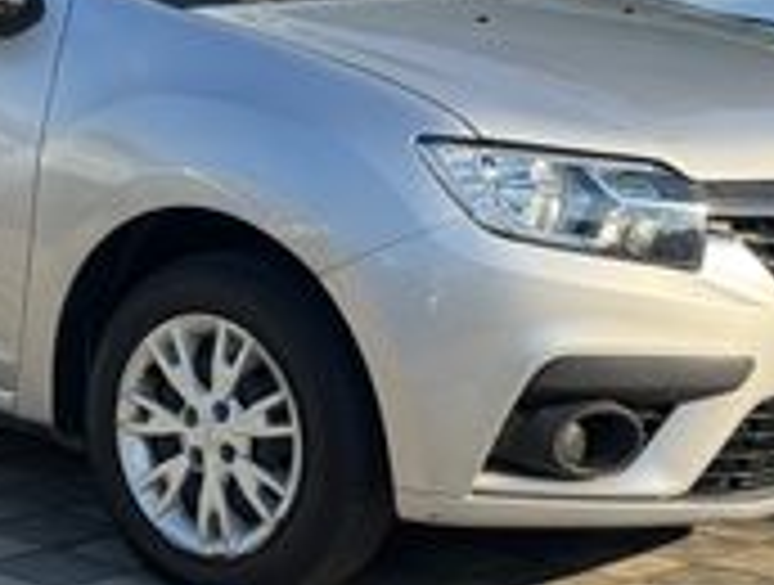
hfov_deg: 14.9
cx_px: 90
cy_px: 90
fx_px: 2937
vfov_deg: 11.3
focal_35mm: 131
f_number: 1.78
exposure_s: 1/1597
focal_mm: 6.76
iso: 64
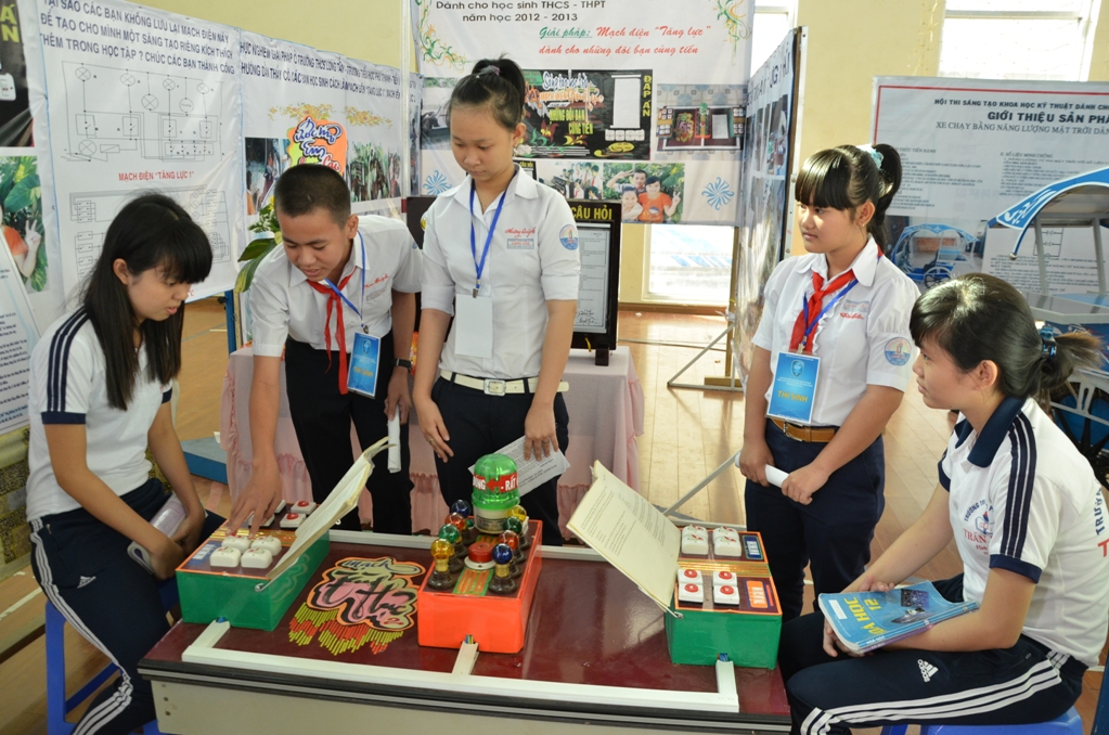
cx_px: 554
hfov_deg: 67.5
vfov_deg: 47.8
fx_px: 830
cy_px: 368
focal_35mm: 27
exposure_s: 1/100
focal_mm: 18
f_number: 5
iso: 800
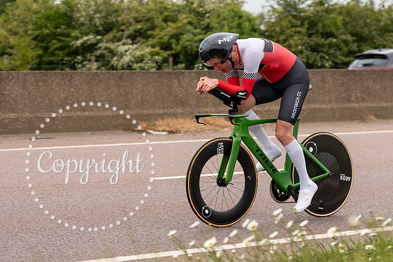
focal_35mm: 116
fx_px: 1264
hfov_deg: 17.7
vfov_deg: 11.8
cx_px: 219
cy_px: 86
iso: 250
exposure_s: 1/1000
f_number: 3.5
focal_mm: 83
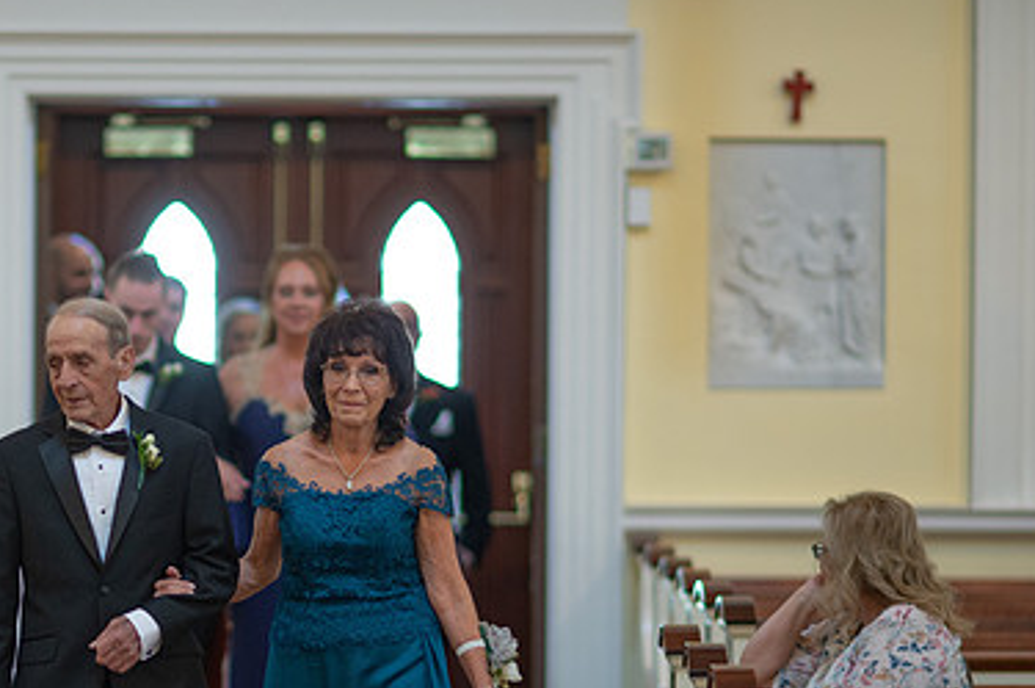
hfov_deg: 9.8
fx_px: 6001
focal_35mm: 209
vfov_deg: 6.6
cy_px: 495
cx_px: 265
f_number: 2
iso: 1600
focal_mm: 135
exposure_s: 1/250
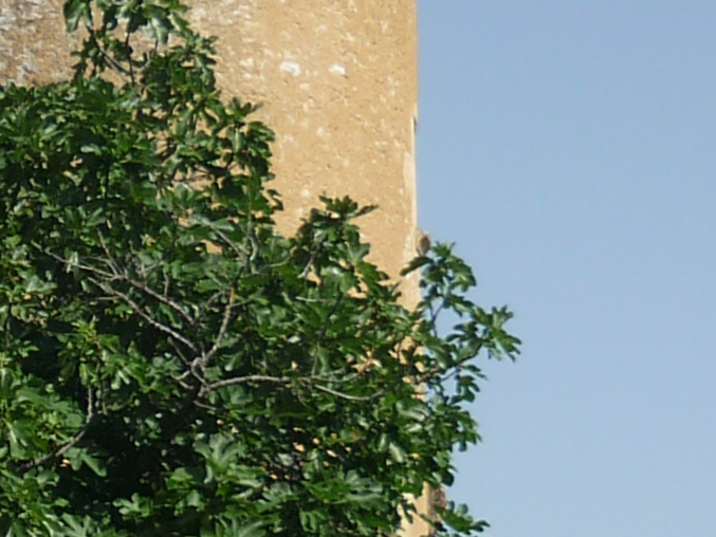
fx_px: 3289
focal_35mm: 159
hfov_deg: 12.1
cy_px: 407
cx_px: -204
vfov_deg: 9.3
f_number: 8
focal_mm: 5.5
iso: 80
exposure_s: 1/200
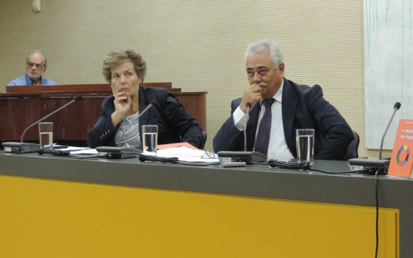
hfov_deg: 25.8
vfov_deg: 16.3
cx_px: 206
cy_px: 149
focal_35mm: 80
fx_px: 900
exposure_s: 1/25
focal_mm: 13.3
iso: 560
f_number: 3.9
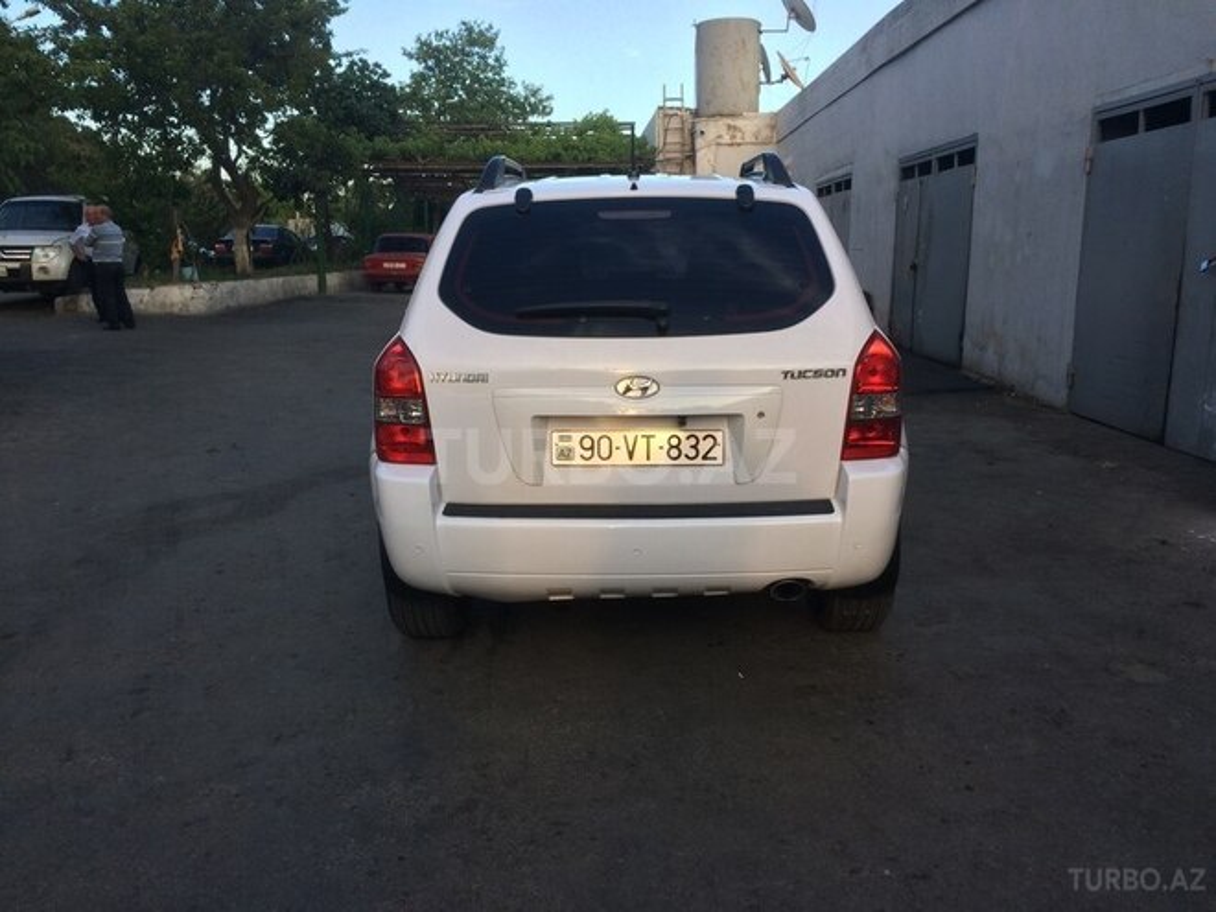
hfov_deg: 61.7
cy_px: 456
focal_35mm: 29
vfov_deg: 48.2
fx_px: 1019
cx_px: 608
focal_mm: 4.15
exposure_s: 1/328
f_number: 2.2
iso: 32
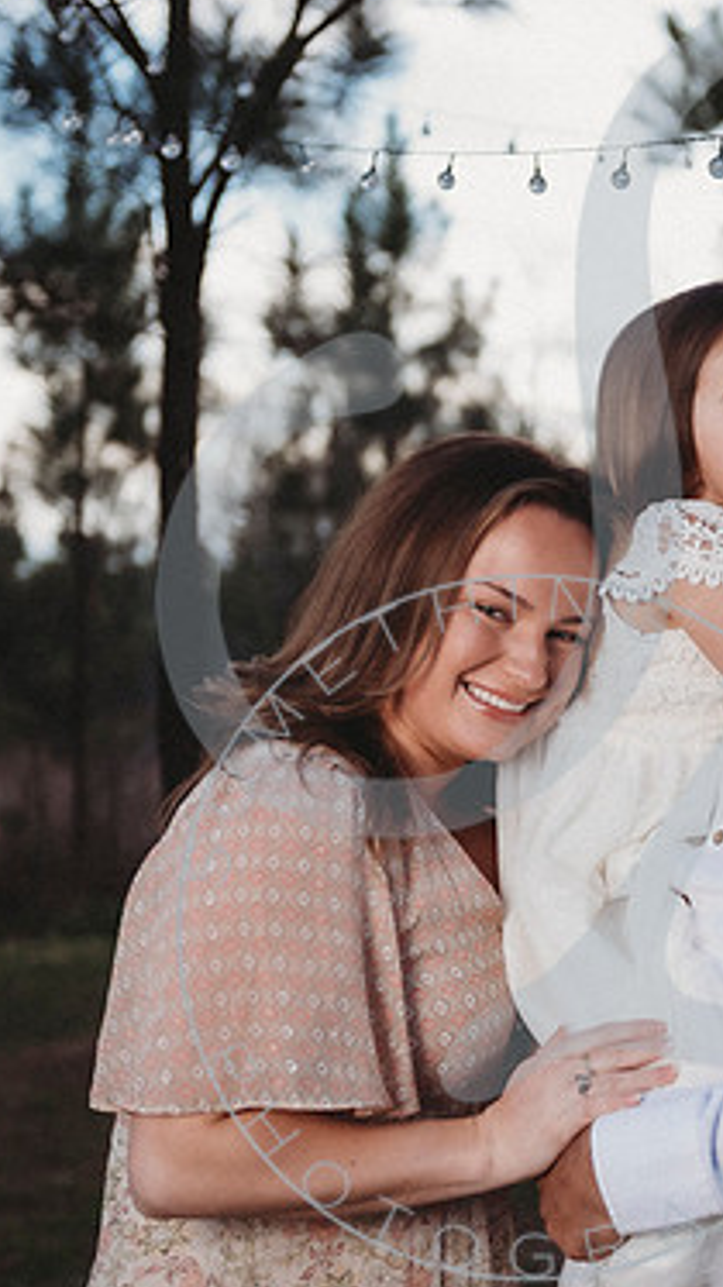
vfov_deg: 27.2
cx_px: 724
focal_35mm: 78
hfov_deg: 15.2
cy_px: 637
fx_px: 2662
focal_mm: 44
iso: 100
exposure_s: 1/200
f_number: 2.8
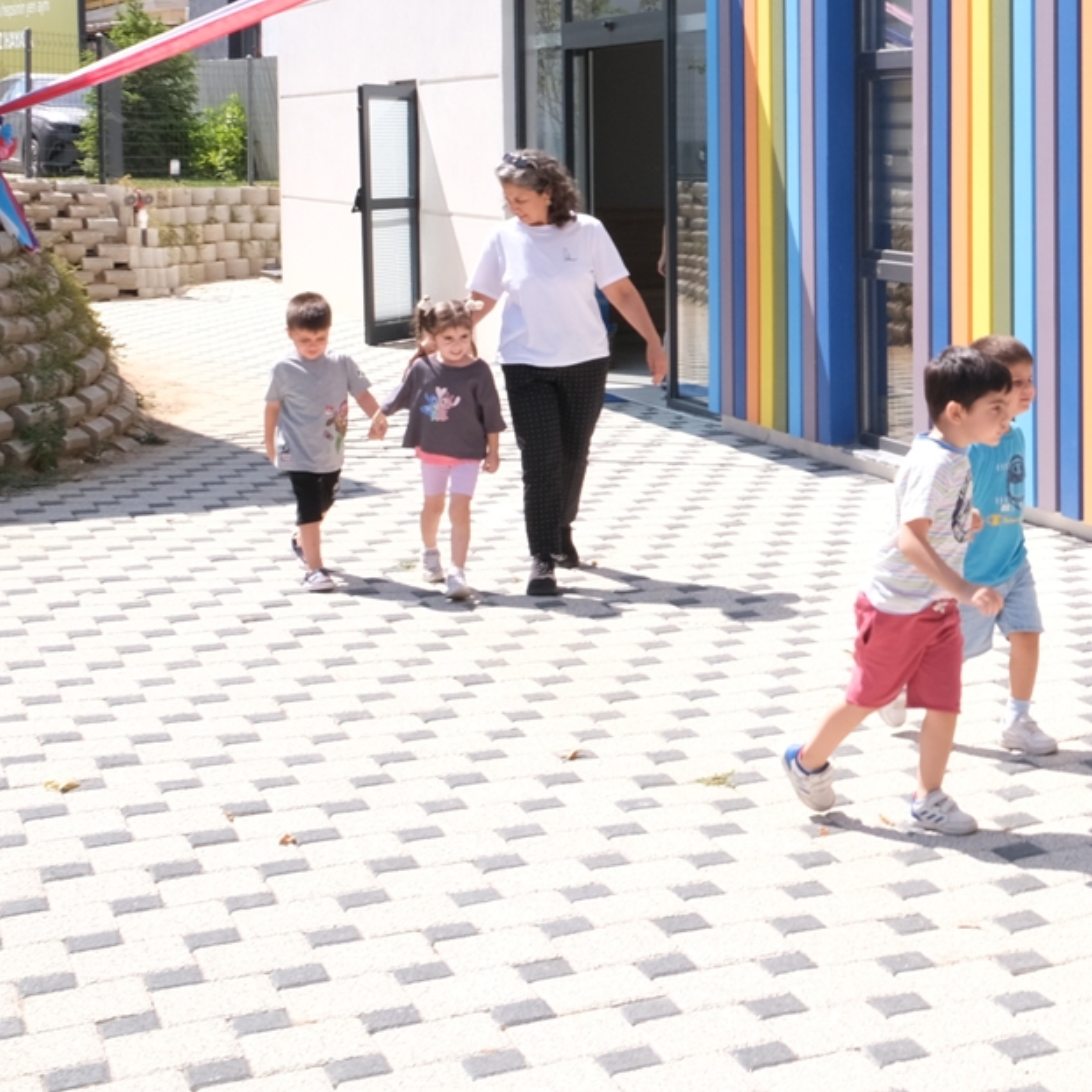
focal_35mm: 63
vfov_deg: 27.1
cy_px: 328
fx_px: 2248
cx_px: 1261
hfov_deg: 25.0
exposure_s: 1/250
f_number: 8
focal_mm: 16
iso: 320
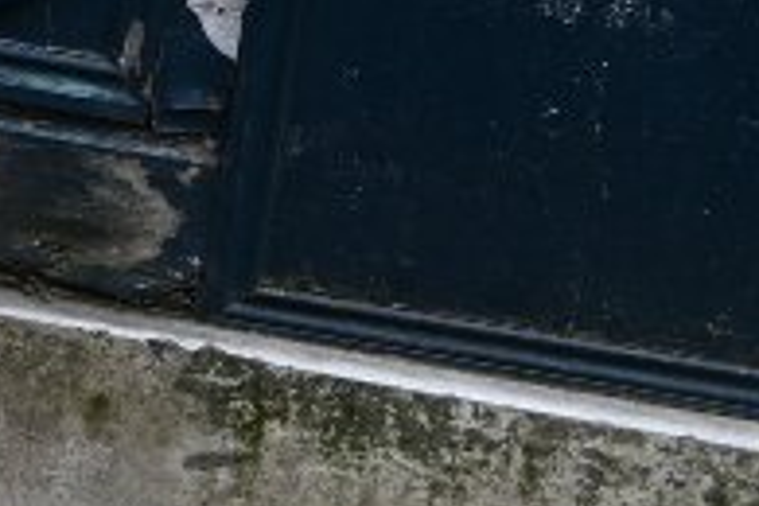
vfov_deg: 7.2
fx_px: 3900
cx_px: -1569
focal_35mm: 185
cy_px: -440
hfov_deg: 8.9
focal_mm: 20
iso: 400
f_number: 11
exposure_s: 1/80
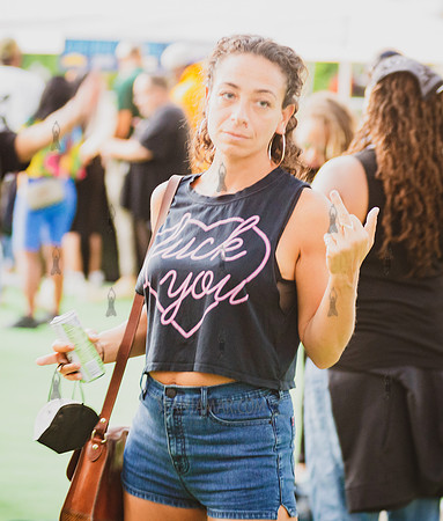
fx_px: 2350
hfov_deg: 10.8
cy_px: 260
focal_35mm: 149
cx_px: 226
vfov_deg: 12.6
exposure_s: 1/20
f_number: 4
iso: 3200
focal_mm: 100
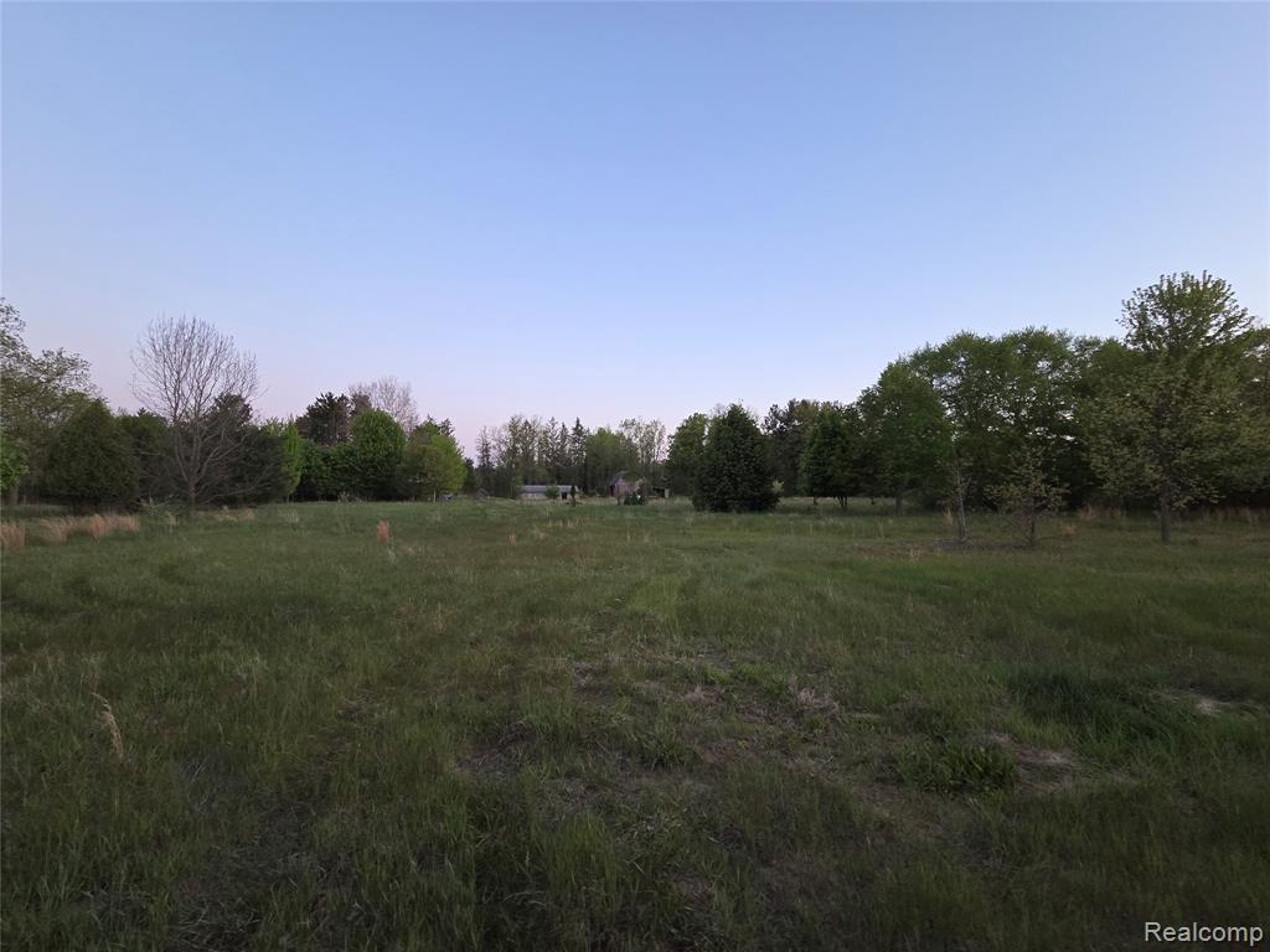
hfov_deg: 106.2
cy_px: 476
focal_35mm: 13
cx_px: 635
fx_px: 477
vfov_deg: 89.9
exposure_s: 1/120
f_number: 2.2
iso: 250
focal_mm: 2.2
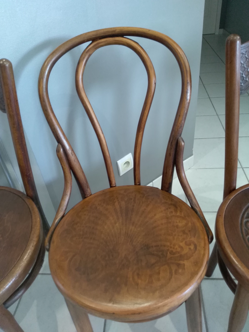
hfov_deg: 53.1
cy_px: 166
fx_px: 249
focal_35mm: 26
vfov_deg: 67.3
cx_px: 124
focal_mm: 3.54
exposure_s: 1/33.3
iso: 550
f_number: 2
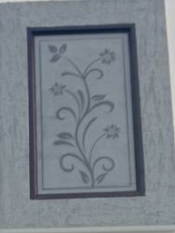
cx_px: -33
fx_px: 734
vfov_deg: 16.6
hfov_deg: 13.2
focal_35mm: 109
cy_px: 336
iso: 118
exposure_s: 1/33.3
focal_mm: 4.04
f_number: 1.8
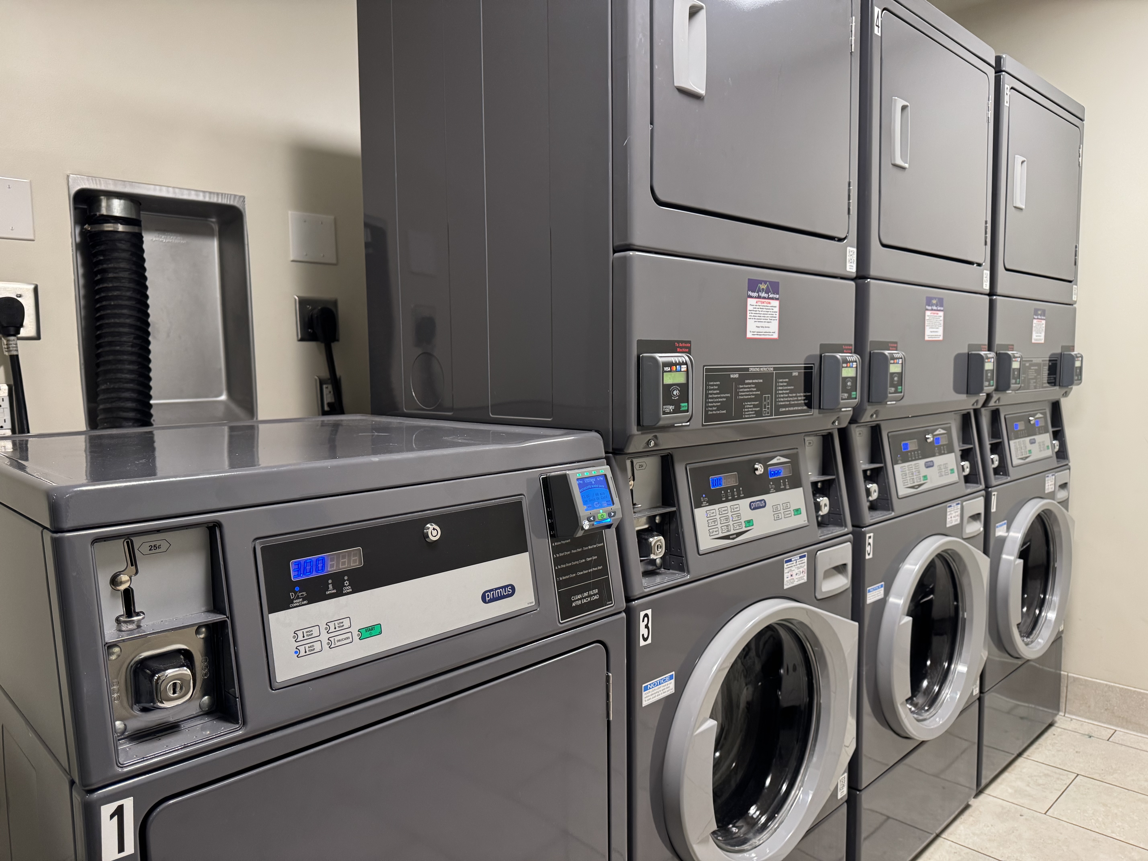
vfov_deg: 56.8
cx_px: 574
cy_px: 430
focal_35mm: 24
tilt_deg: -5.4
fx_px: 796
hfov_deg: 71.6
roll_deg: +0.7
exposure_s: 1/60
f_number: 1.78
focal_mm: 6.76
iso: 250
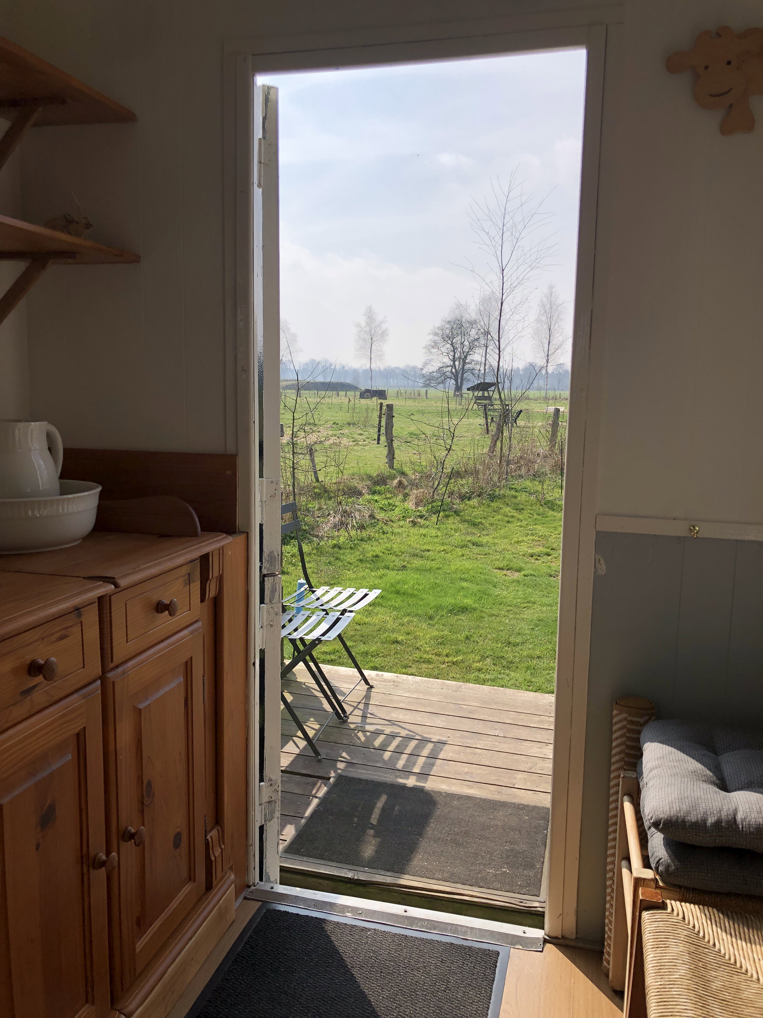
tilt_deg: -7.8
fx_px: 823
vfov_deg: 63.4
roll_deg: -2.1
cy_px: 509
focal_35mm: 28
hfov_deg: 49.7
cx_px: 382
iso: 20
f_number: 1.8
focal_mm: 3.99
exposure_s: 1/2404
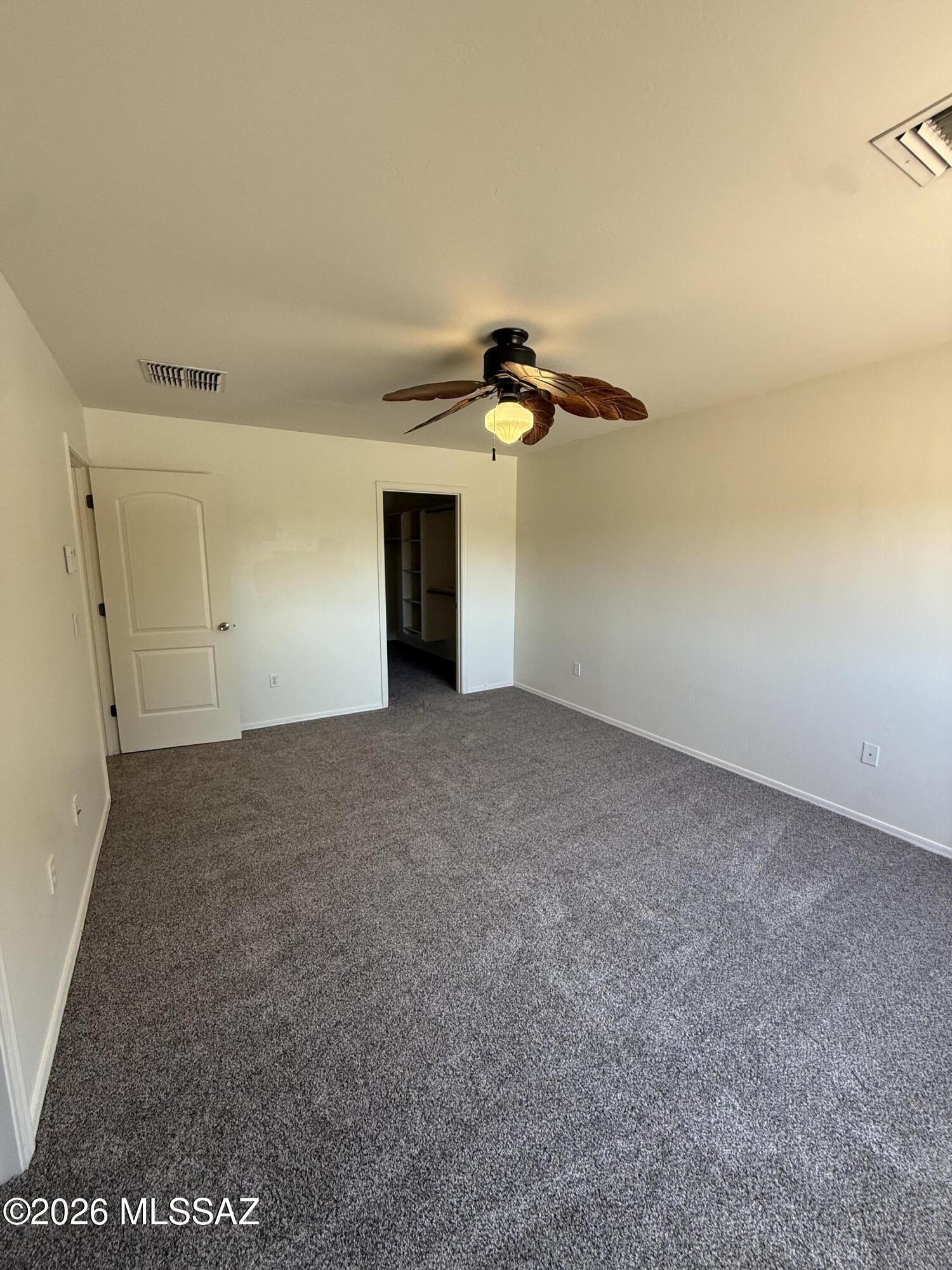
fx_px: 513
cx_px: 476
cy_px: 635
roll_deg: -0.5
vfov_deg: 102.1
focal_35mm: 14
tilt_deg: -8.2
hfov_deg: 85.7
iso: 160
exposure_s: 1/99
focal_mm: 2.22
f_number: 2.2
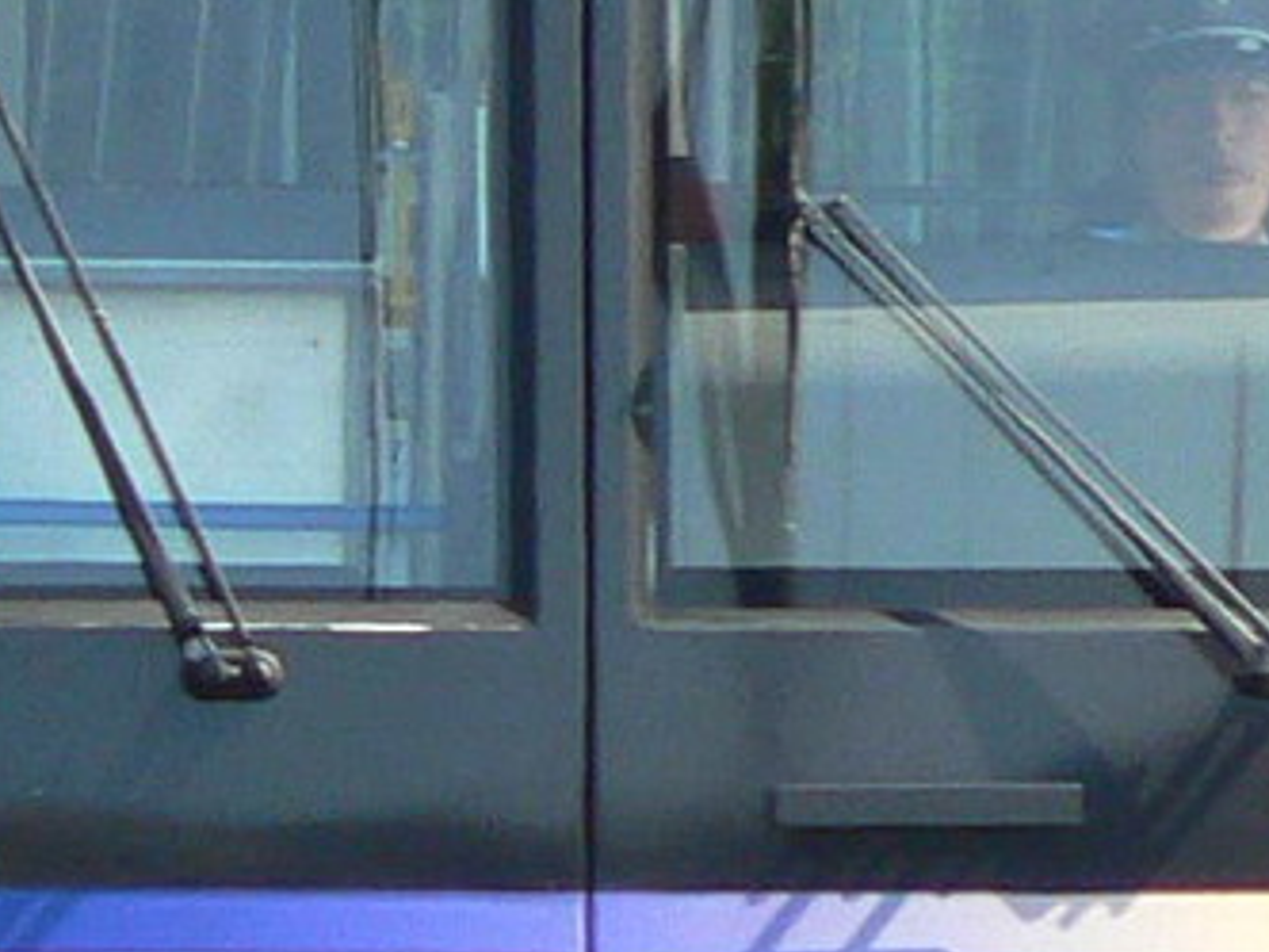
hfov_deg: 1.0
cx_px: -967
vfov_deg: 0.7
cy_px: 264
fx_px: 75115
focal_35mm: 2049
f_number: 4
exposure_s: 1/250
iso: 80
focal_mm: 59
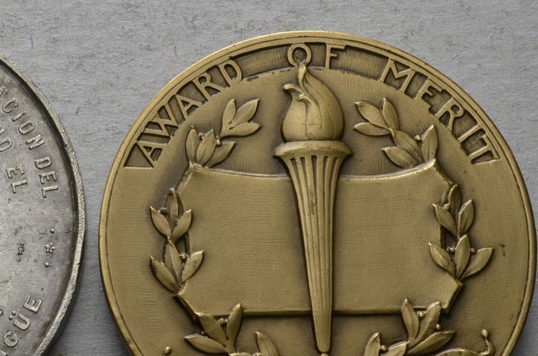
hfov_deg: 22.8
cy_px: 232
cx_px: 92
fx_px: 1312
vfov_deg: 15.4
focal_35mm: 88
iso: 400
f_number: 14
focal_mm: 34
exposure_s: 1/250
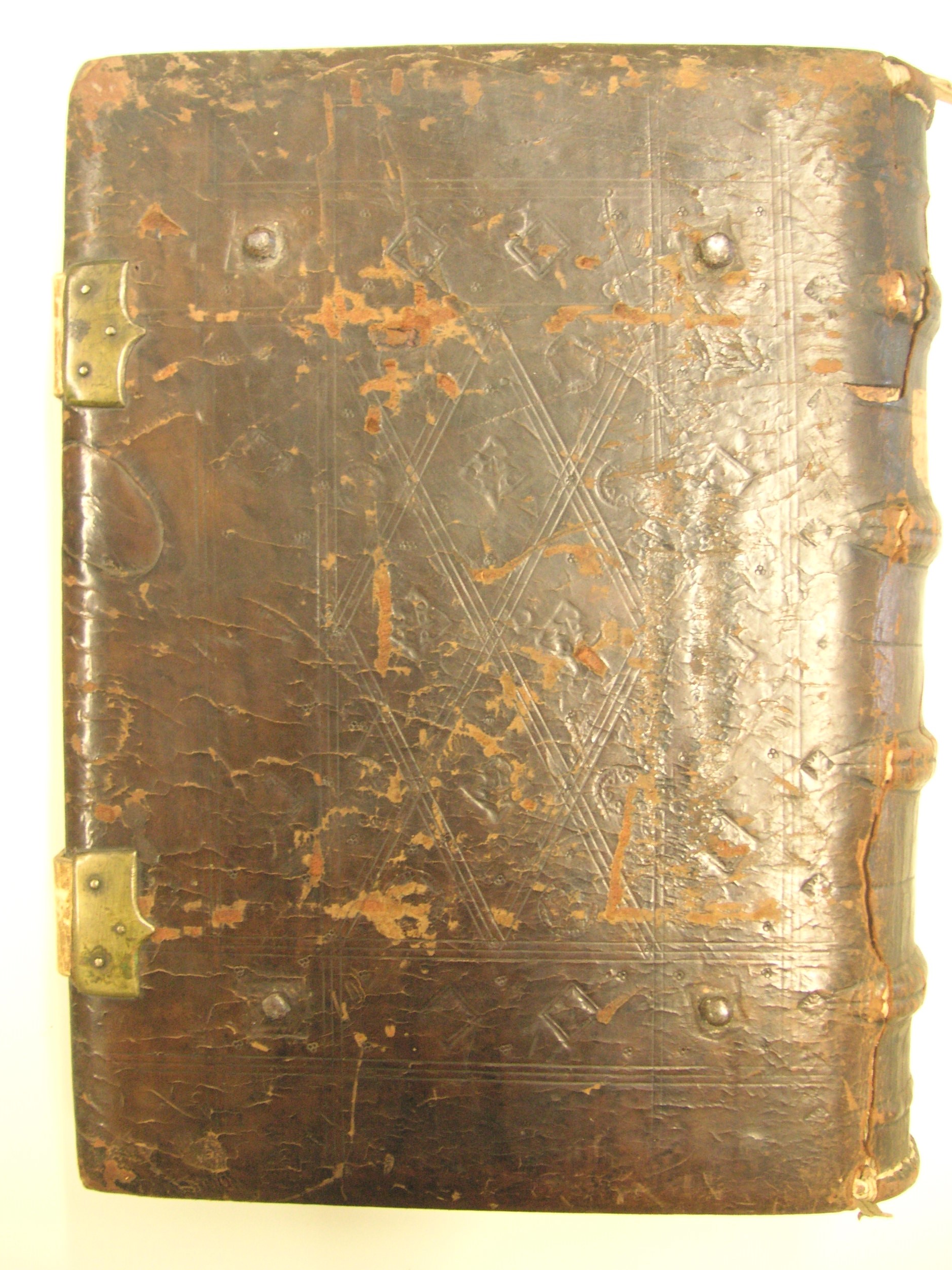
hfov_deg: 37.7
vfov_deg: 49.0
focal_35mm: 38
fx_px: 1394
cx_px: 487
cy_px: 629
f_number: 2.8
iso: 100
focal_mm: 6.1
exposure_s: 1/20
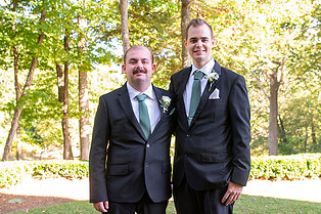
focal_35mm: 46
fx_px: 410
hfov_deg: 42.7
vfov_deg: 29.0
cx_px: 181
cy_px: 141
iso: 400
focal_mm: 24
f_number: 4
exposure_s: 1/100
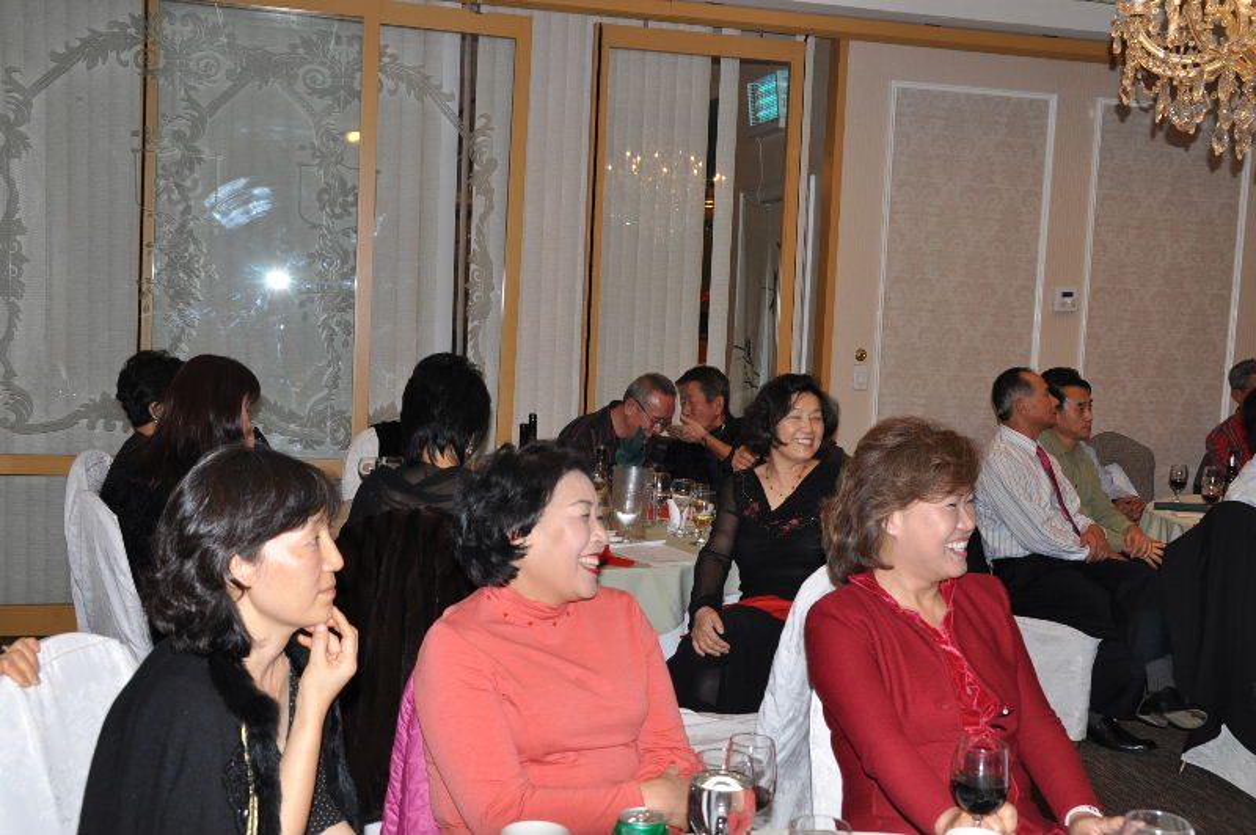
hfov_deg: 46.4
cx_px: 628
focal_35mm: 42
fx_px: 1464
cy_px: 418
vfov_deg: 31.8
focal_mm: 28
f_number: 8
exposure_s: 1/80
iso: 450
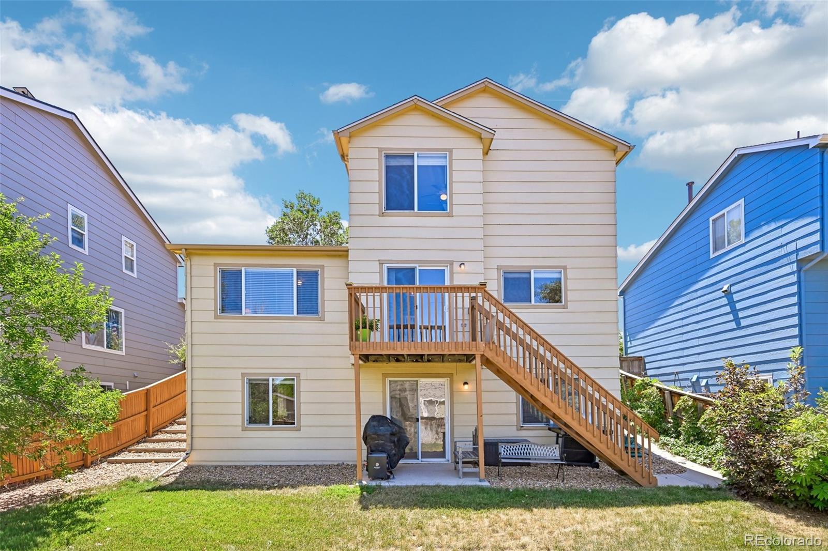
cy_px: 276
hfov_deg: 88.4
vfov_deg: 65.9
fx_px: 425
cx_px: 414
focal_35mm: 18
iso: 64
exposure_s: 1/50
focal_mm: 18.5
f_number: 10
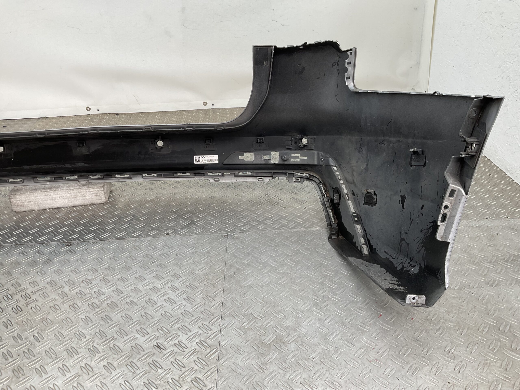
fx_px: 436
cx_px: 260
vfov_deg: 48.2
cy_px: 195
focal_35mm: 29
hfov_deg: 61.7
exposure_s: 1/100
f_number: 1.8
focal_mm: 3
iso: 20
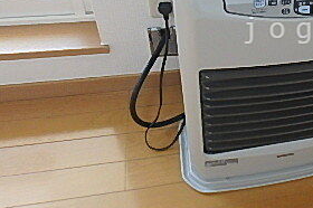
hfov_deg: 35.4
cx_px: 321
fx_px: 434
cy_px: 30
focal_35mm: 50
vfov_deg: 26.2
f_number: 3.5
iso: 250
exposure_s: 1/30
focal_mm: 3.7
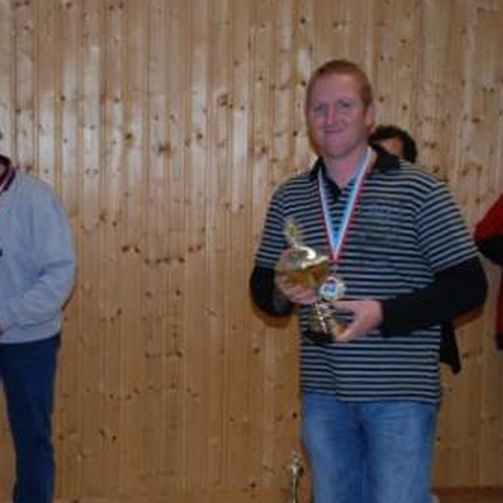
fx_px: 970
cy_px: 254
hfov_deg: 28.8
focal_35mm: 59
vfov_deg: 29.1
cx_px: 158
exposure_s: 1/60
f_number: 4
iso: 400
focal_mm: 28
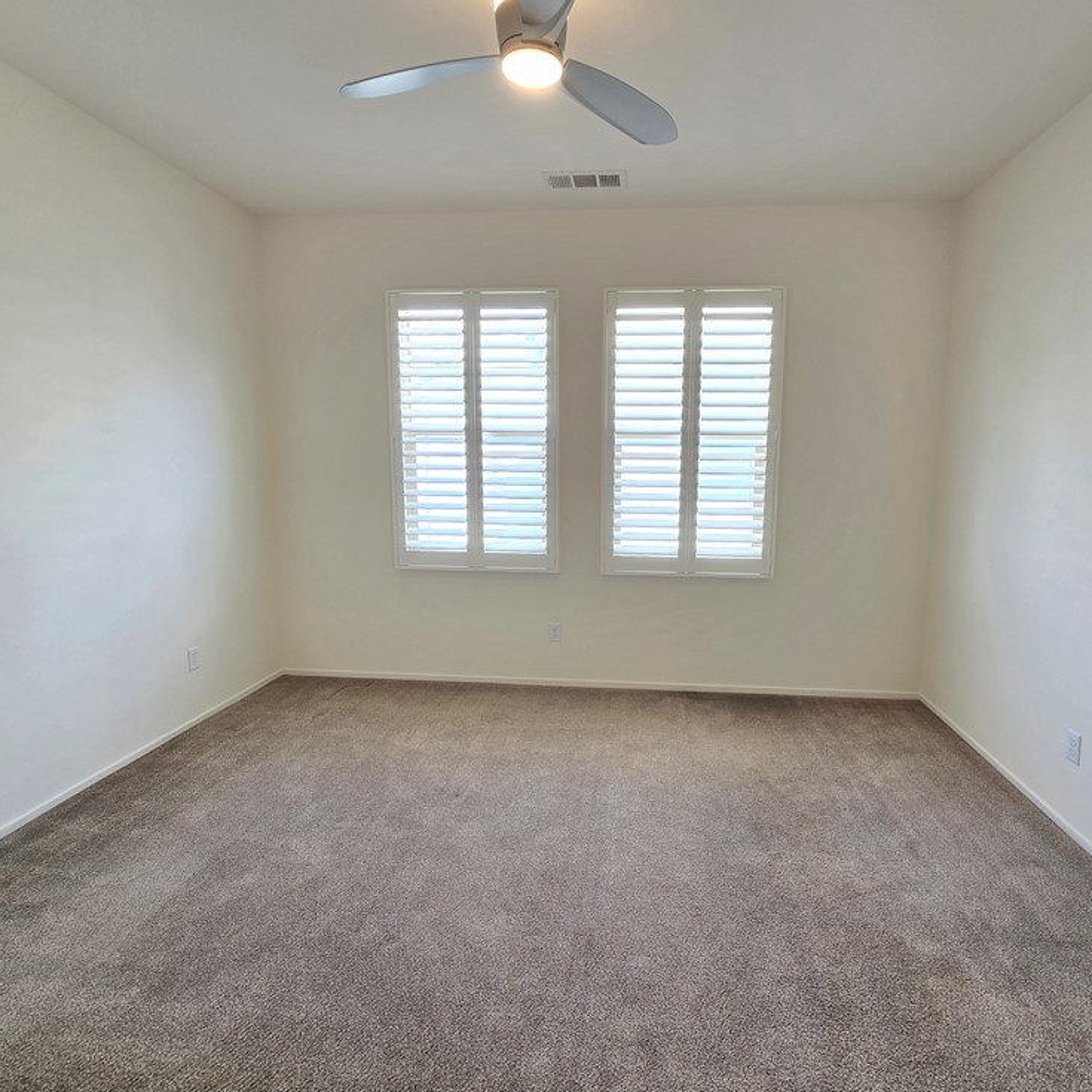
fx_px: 571
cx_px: 596
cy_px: 548
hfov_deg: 87.2
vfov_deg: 87.4
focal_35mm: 16
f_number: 2.2
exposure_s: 1/60
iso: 50
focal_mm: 2.2
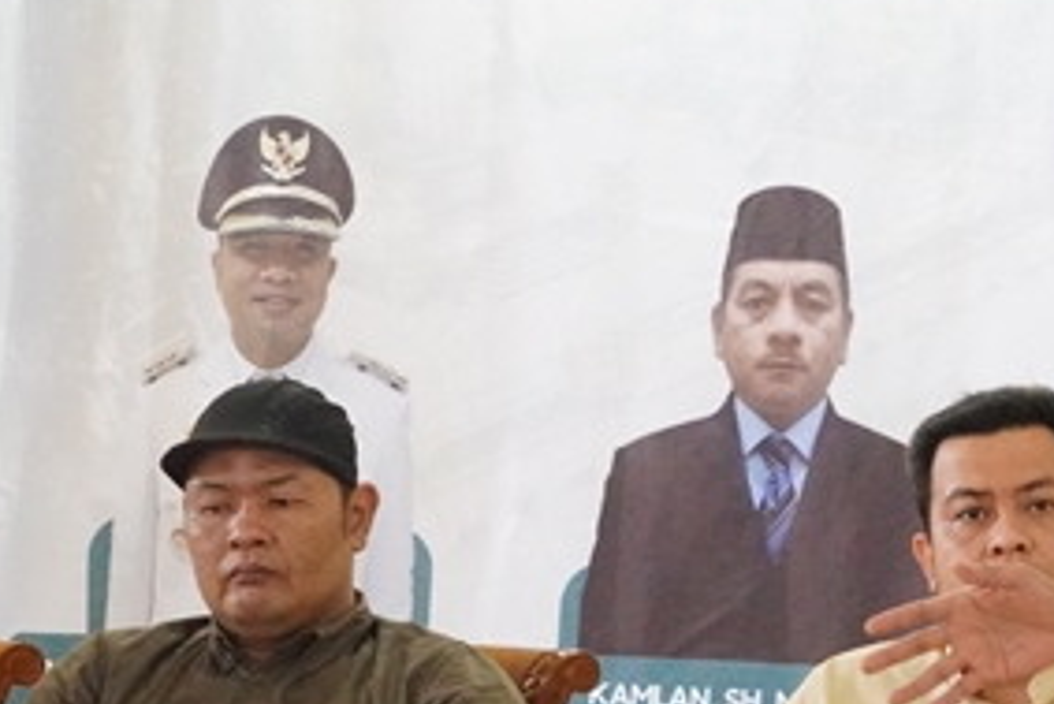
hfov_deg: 7.4
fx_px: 8143
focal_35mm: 278
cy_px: 382
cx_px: 1125
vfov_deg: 4.9
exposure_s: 1/200
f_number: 6.3
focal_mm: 82
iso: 16000
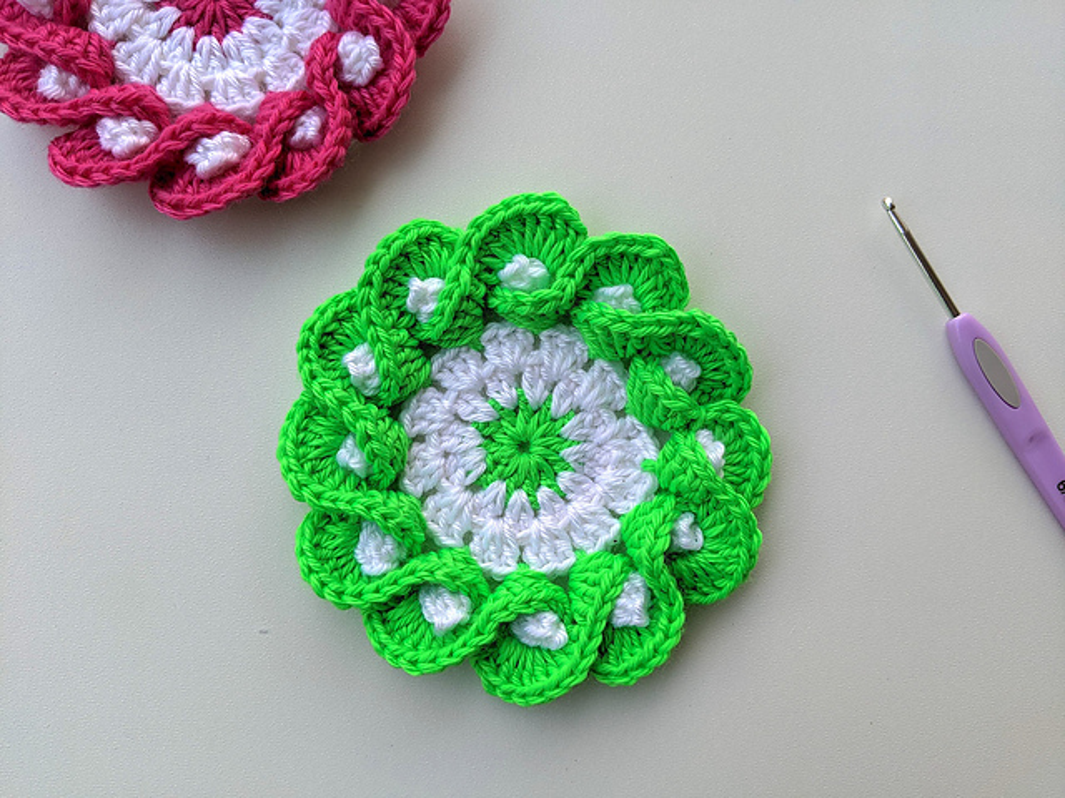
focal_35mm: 27
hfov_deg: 65.3
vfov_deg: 51.4
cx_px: 532
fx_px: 831
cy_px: 399
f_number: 1.8
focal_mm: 4.44
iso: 51
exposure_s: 1/239
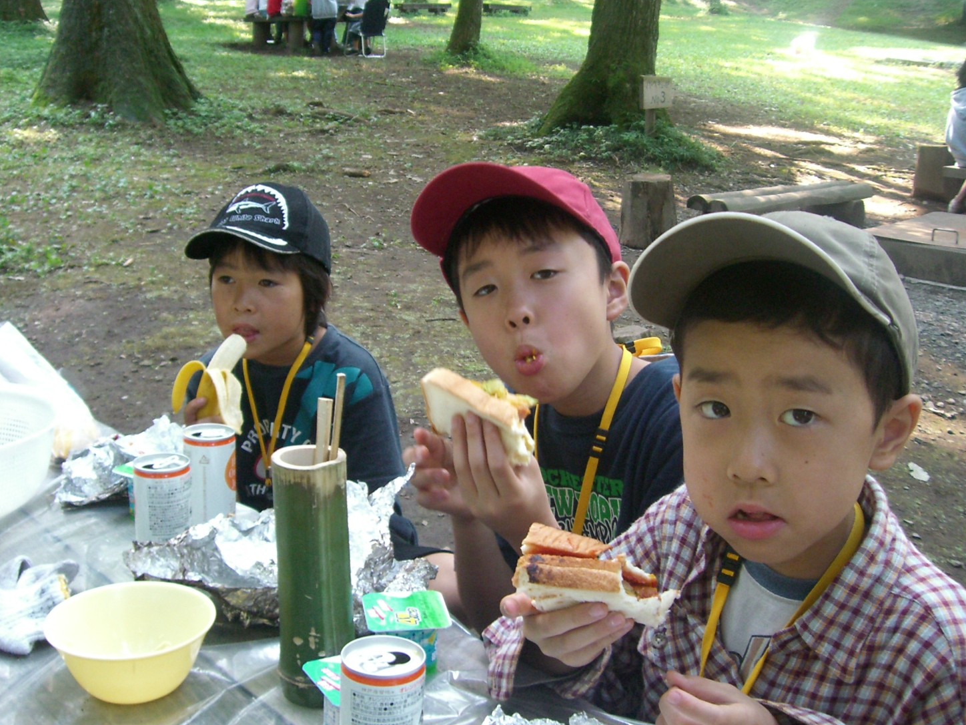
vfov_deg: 34.3
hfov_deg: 44.8
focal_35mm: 42
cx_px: 491
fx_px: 1172
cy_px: 346
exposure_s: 1/60
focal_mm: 6.2
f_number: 2.7
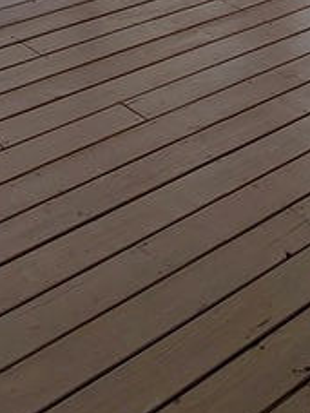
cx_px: 247
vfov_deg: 21.8
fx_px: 979
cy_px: -102
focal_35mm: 82
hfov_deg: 17.8
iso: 50
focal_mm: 2.91
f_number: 1.9
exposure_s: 1/134
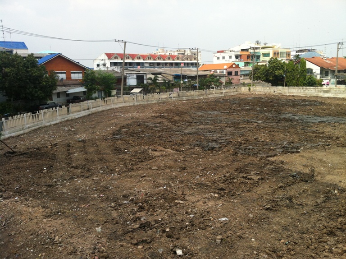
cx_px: 173
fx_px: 349
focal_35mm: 35
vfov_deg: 40.6
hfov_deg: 52.7
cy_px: 130
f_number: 2.8
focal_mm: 3.85
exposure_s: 1/1040
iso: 80
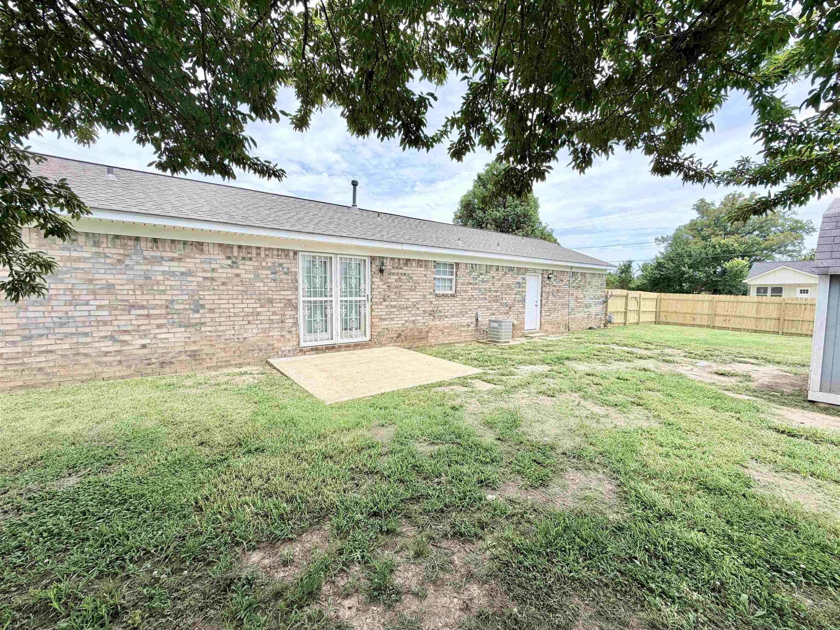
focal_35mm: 14
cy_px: 315
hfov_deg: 102.1
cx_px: 420
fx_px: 340
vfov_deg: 85.7
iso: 25
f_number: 2.2
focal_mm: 2.22
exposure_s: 1/770
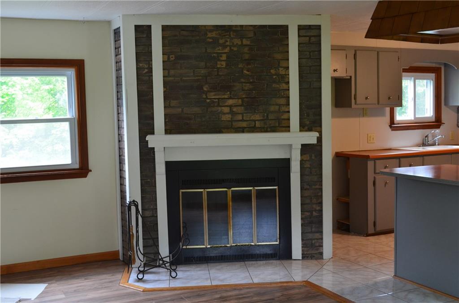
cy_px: 152
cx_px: 230
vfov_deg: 29.7
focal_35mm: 45
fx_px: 572
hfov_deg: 43.7
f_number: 6.3
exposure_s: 1/20
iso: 800
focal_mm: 30
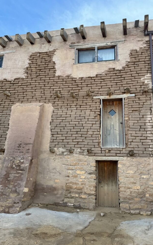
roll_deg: -1.9
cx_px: 88
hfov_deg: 47.4
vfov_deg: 70.4
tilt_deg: +17.4
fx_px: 174
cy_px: 123
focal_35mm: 26
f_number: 1.78
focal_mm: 6.86
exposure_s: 1/802
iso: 80
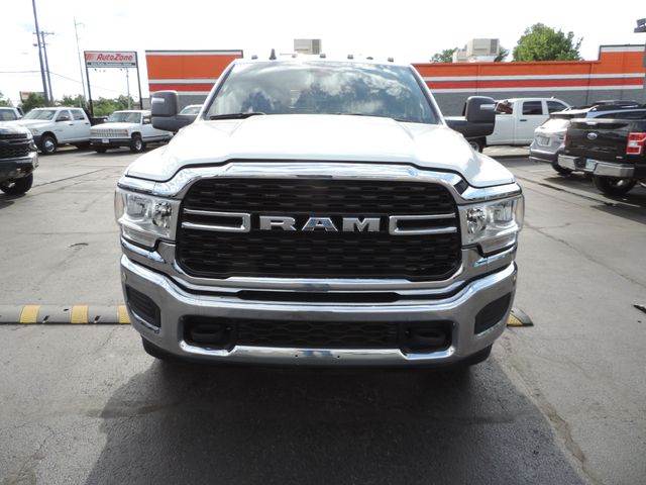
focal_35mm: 24
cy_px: 242
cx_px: 323
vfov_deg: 56.8
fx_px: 448
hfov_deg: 71.6
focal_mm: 4.3
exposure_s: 1/500
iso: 80
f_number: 3
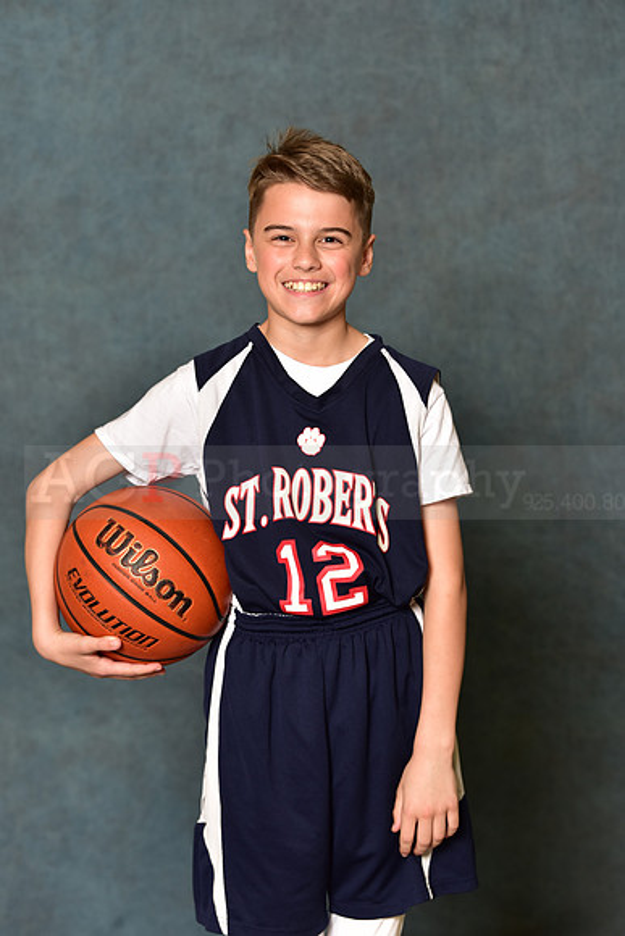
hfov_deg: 13.0
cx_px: 312
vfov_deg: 19.5
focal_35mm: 105
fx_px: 2733
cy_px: 468
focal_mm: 105
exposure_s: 1/200
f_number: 4.5
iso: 320
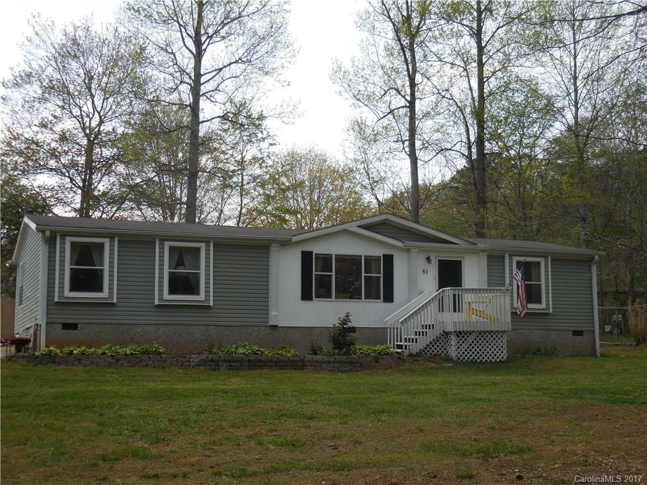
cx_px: 324
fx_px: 972
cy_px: 242
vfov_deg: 28.0
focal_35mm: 52
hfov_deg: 36.8
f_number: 4.3
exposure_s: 1/500
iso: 125
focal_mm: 9.4
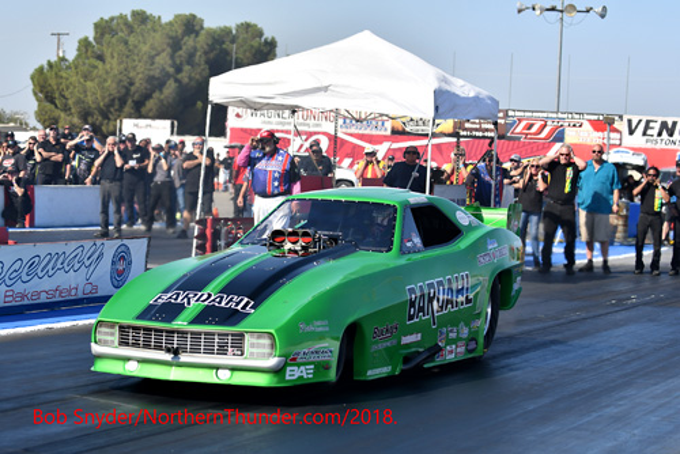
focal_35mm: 105
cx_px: 340
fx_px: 1984
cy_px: 227
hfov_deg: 19.4
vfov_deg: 13.1
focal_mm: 70
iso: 160
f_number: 5.6
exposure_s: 1/2000
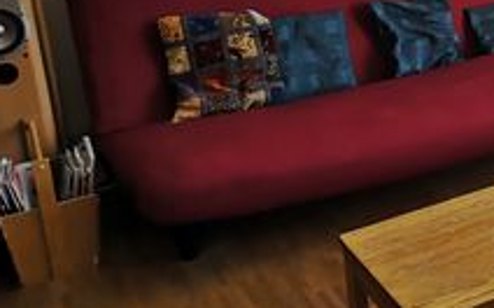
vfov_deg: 15.6
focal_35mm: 81
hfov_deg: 22.9
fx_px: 1089
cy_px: -33
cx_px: 631
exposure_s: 1/257
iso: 50
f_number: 1.8
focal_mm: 3.95
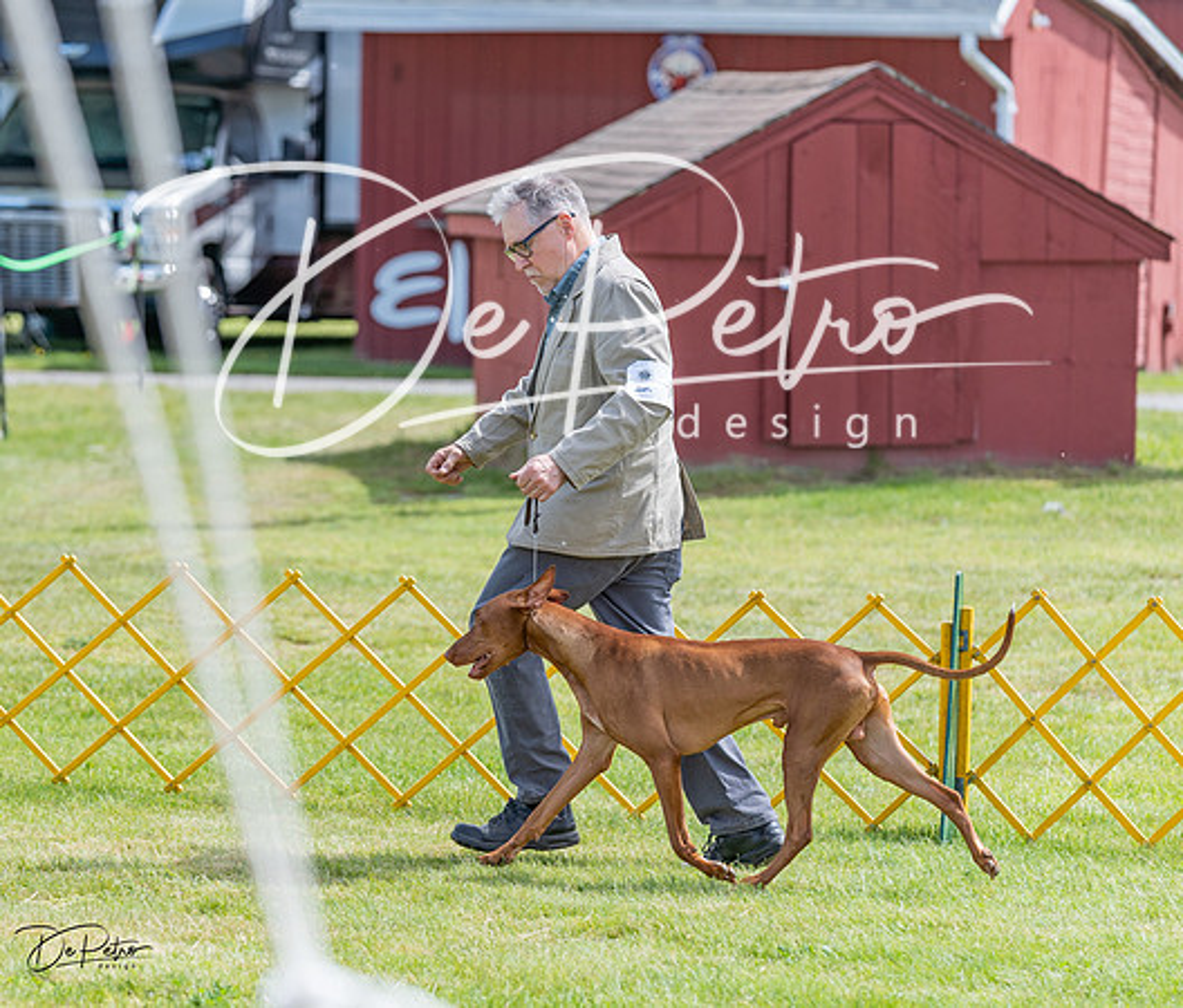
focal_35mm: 187
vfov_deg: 8.6
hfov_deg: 10.1
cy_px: 472
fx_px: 6709
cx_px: 376
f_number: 3.5
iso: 160
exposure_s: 1/1000
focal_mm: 130
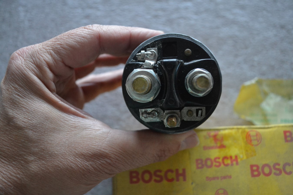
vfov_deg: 40.0
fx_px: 269
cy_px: 98
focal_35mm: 33
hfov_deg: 57.2
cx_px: 146
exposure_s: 1/60
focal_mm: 22
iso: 2000
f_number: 4
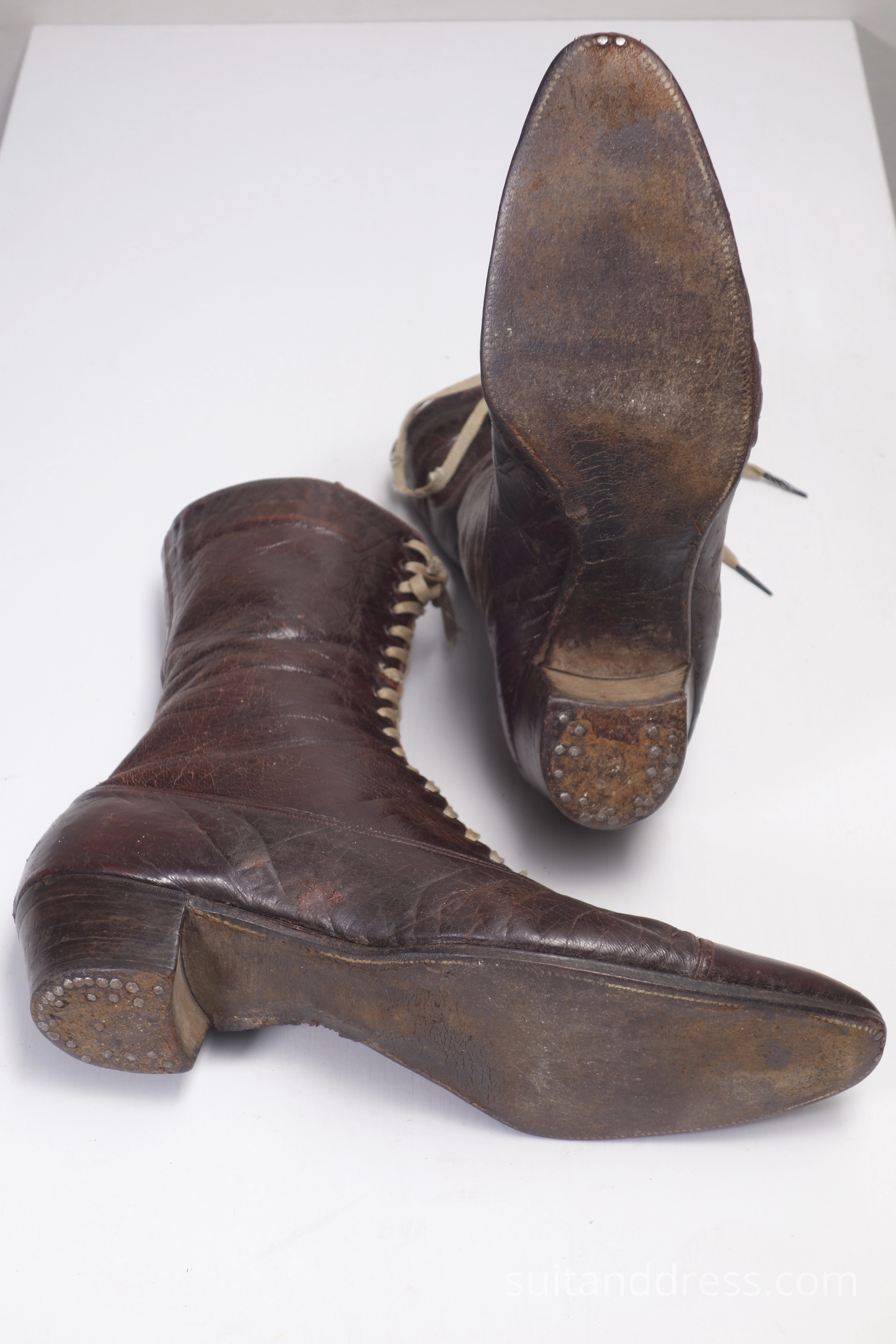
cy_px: 672
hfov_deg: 17.3
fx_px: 2949
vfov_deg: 25.7
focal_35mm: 79
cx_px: 448
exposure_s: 1/20
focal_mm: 29.49
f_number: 5.6
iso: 125
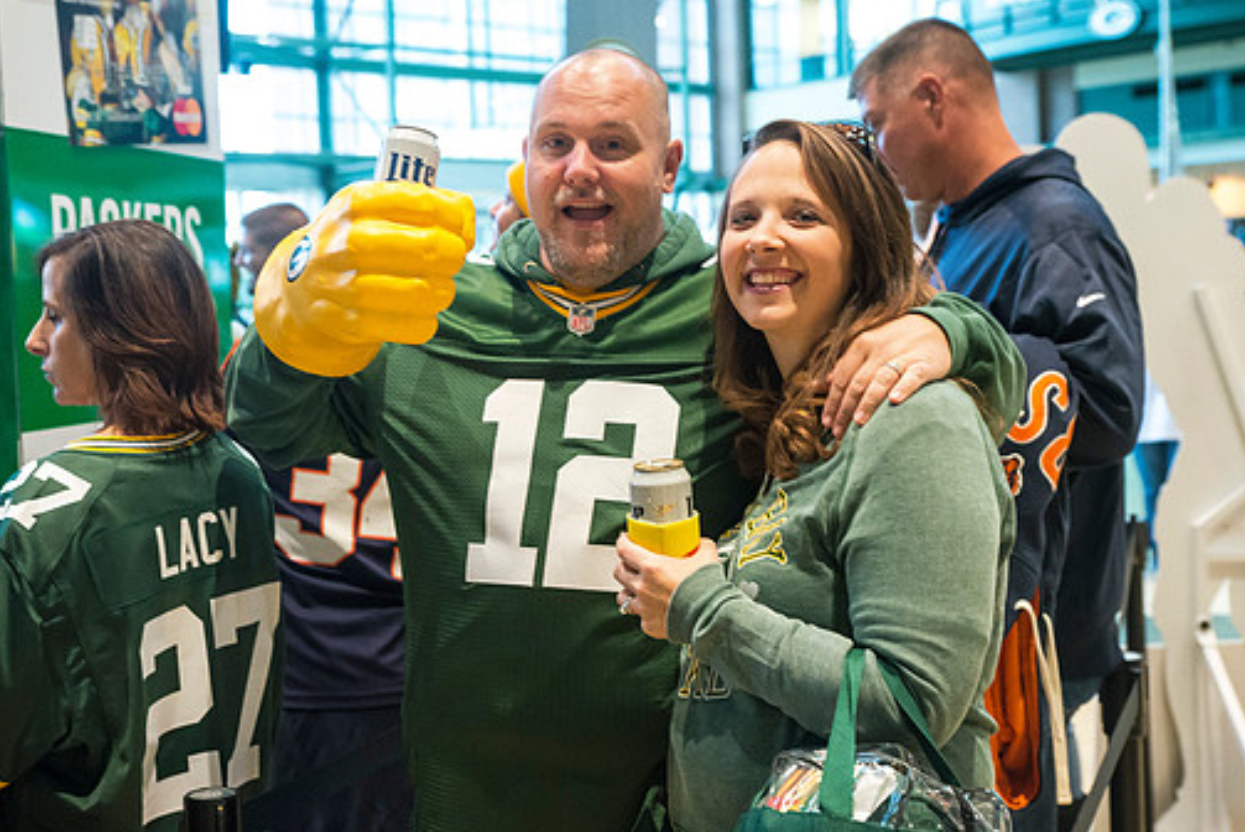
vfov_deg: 25.6
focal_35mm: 53
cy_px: 410
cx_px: 545
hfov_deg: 37.4
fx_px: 1834
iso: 5000
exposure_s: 1/80
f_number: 4.5
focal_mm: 46
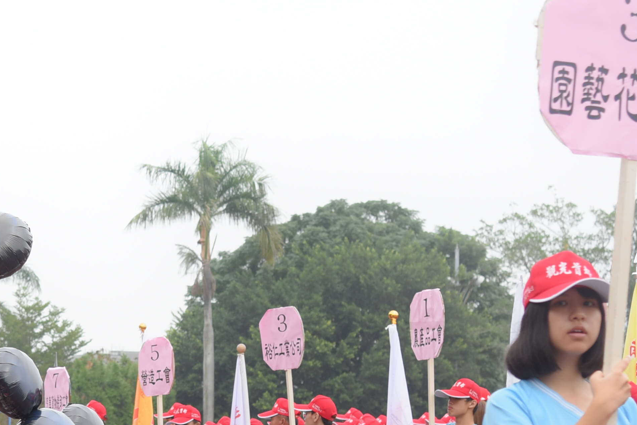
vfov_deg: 7.9
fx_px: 3062
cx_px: -10
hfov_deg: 11.7
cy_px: 405
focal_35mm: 173
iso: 100
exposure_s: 1/160
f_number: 4.5
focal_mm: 55
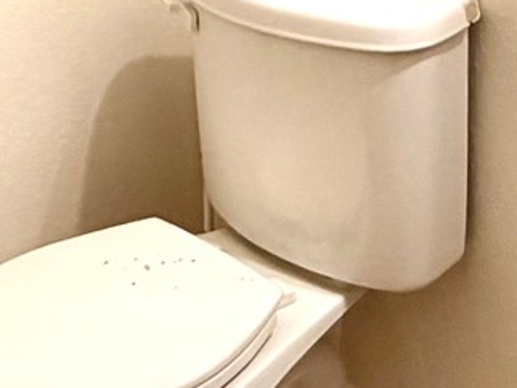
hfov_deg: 21.8
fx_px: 1330
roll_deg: +4.1
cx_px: 130
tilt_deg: -10.9
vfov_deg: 15.6
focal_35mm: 89
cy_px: -148
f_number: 2.2
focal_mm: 2.22
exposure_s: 1/60
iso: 200
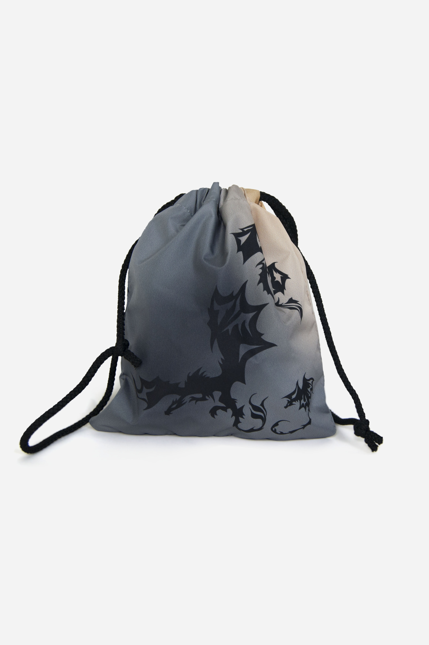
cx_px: 214
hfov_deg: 31.9
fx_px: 752
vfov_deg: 46.4
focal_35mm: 42
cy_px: 322
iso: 200
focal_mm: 28
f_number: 4.5
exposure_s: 1/160
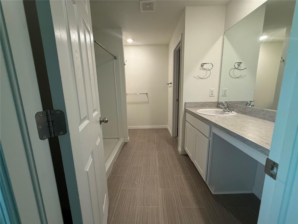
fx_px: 121
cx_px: 149
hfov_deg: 102.1
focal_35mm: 14
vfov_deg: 85.7
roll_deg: +0.1
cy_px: 112
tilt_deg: -10.5
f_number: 2.2
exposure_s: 1/120
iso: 320
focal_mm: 2.22
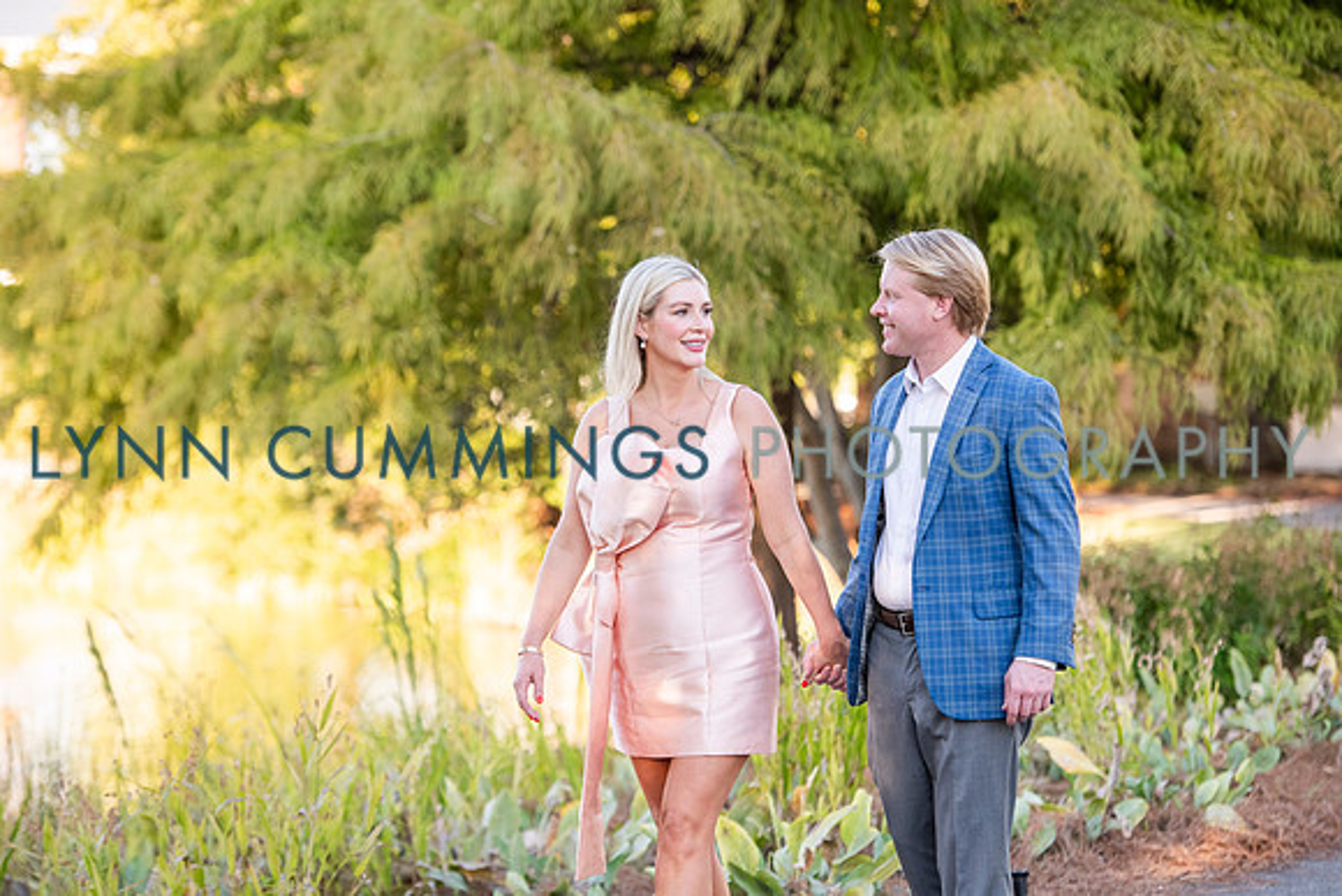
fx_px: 4772
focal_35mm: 128
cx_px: 672
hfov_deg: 16.0
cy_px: 448
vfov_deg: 10.7
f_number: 3.5
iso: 800
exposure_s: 1/800
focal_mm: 125
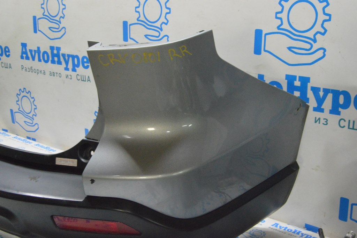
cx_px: 178
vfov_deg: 28.9
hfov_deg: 42.4
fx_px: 461
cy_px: 119
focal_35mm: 46
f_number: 20
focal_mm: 31
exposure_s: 1/15
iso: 6400
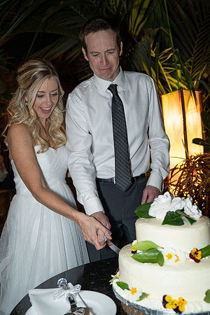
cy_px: 158
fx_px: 280
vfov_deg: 58.7
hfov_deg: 41.1
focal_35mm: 32
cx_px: 105
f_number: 3.5
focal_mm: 32
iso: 1600
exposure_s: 1/125
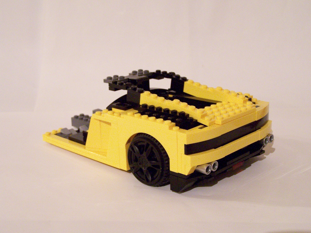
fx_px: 530
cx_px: 156
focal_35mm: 59
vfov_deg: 24.8
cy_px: 116
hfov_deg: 32.7
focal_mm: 9.8
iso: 400
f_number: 3.1
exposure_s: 1/8
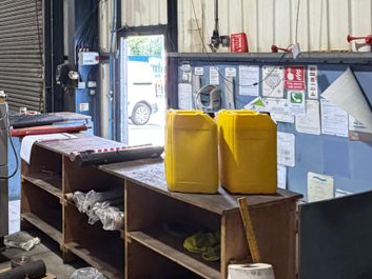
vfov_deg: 31.8
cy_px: 45
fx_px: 473
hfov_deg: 39.3
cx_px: 26
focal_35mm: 44
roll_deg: +0.6
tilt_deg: -0.2
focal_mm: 2.22
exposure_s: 1/90
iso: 320
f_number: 2.2
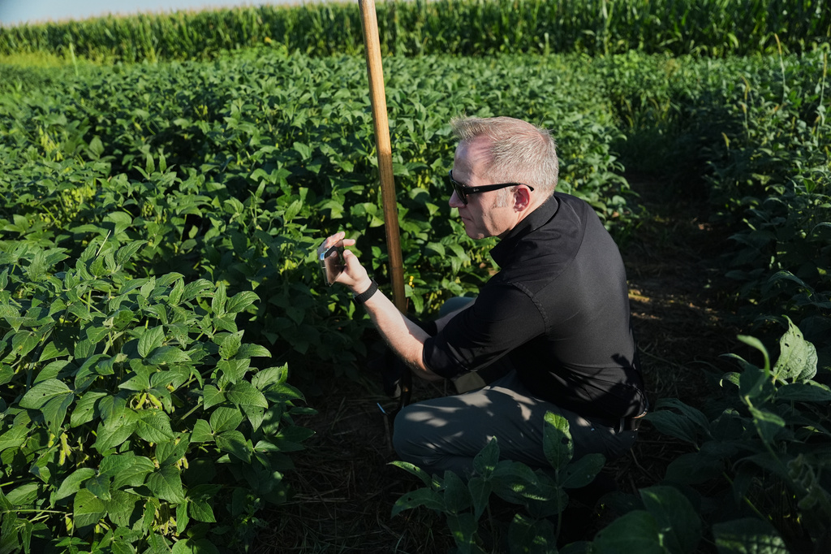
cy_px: 277
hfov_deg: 73.8
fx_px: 554
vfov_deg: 53.1
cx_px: 416
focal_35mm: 24
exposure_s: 1/8000
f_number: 2.8
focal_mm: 24
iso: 1600
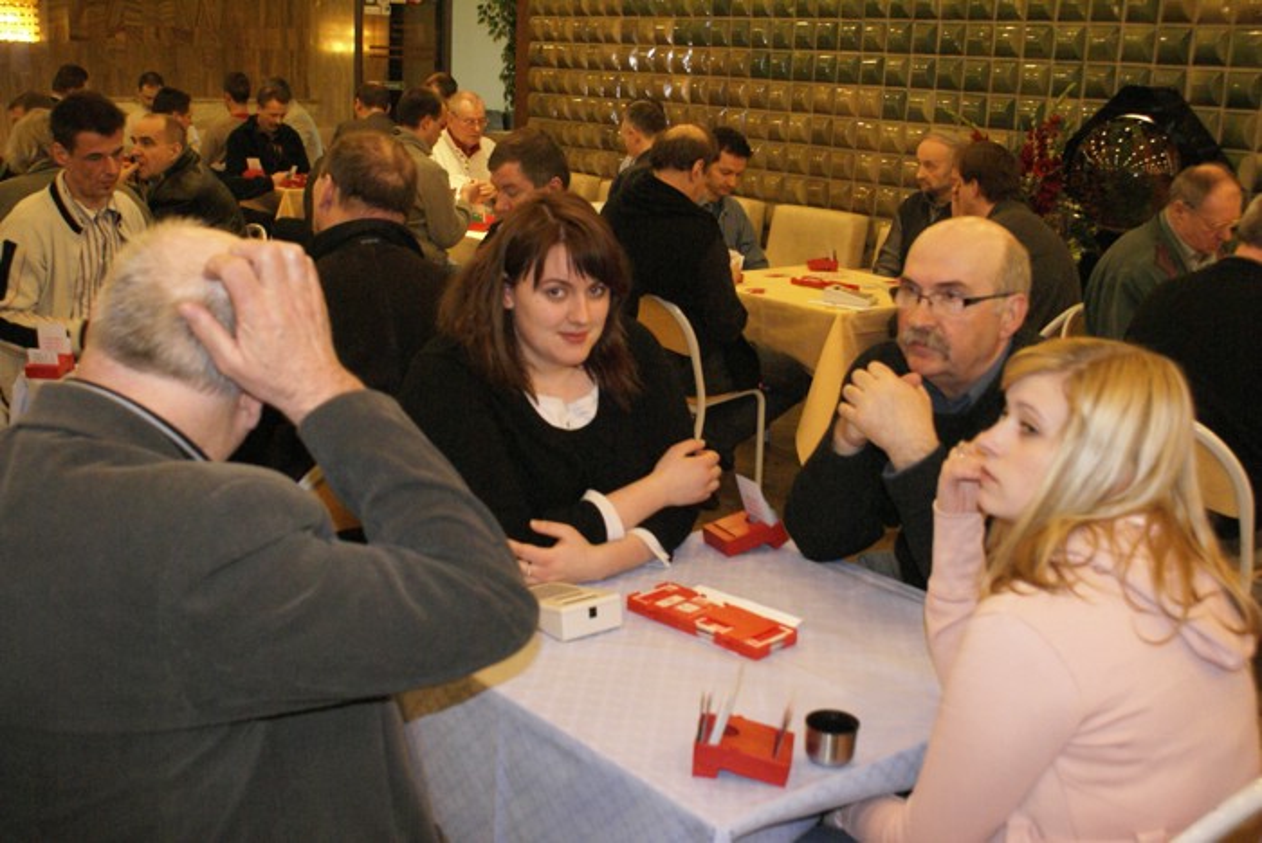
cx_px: 631
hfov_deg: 49.5
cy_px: 422
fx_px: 1368
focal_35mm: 39
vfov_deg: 34.3
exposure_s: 1/30
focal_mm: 26
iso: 1600
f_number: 4.5
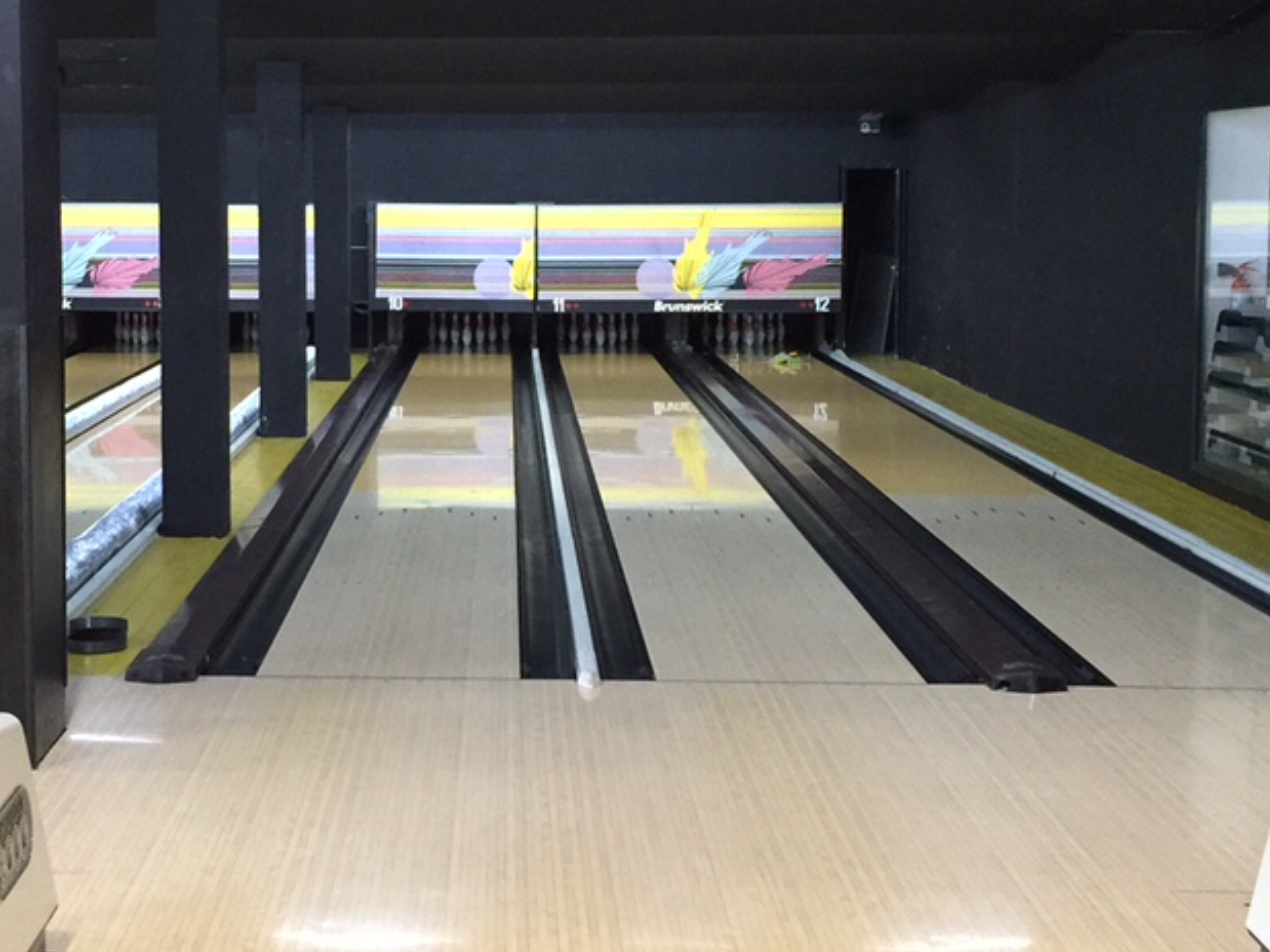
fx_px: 2201
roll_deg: -0.8
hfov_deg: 31.9
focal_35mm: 60
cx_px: 408
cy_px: 373
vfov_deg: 24.4
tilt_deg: -4.4
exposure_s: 1/15
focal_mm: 4.15
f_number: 2.2
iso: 125
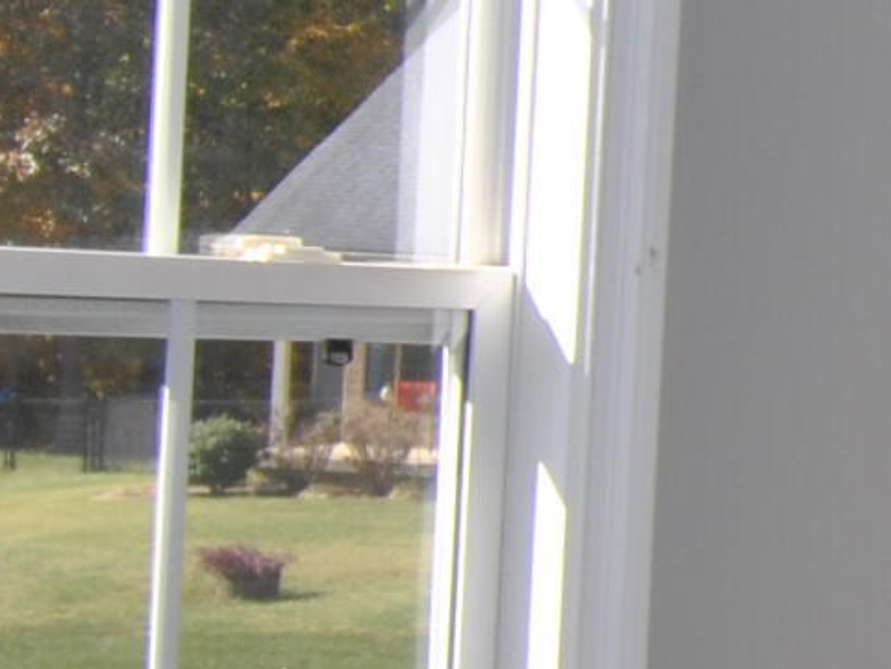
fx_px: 3939
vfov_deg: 9.7
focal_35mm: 153
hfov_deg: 11.0
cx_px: 2075
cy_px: 348
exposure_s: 1/200
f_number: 5.3
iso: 125
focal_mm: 17
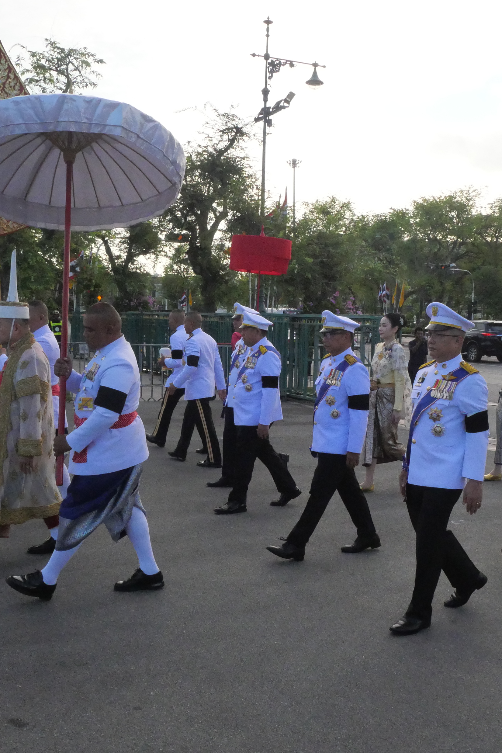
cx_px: 297
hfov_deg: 36.8
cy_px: 376
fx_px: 753
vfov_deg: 53.1
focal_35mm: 36
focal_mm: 12
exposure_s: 1/1600
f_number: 11
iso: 3200
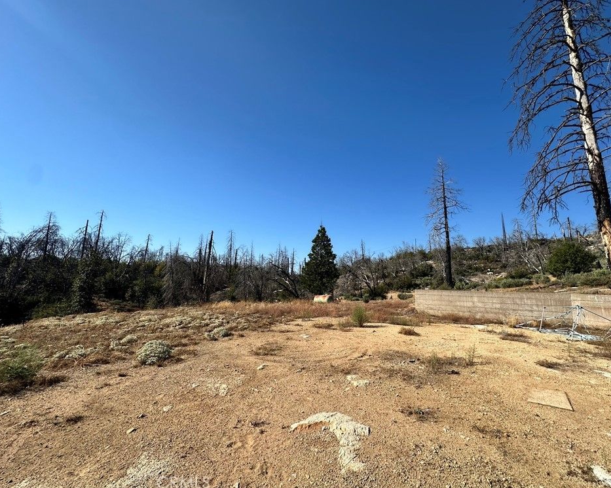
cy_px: 241
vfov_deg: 84.0
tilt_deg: +9.1
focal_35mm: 15
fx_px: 271
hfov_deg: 96.8
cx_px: 318
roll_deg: -1.3
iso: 40
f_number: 2.2
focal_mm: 2.22
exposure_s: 1/2304
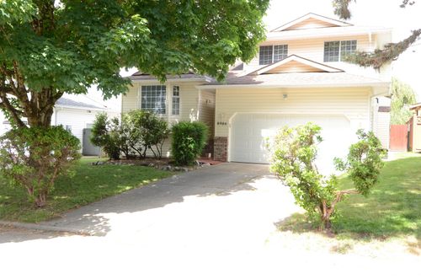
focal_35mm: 33
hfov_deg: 57.3
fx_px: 385
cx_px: 210
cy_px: 140
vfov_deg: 39.8
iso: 200
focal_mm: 22
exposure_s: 1/60
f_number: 8
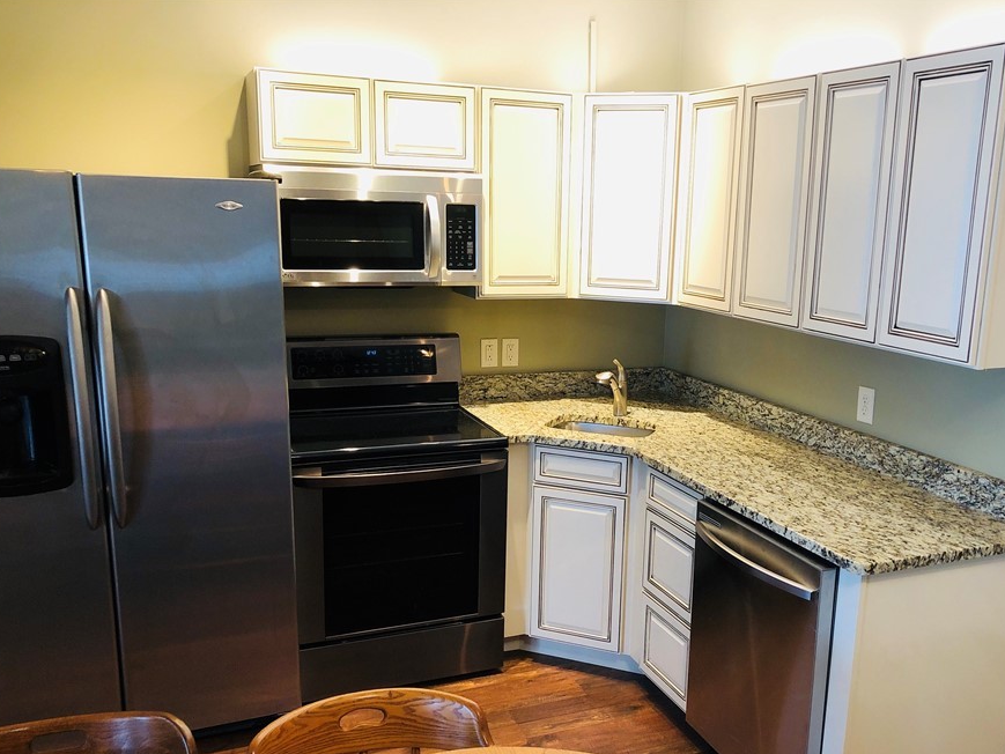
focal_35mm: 33
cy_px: 439
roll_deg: -1.4
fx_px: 958
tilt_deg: -13.5
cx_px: 575
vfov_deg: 42.8
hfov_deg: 55.1
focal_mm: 4
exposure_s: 1/15
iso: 50
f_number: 1.8
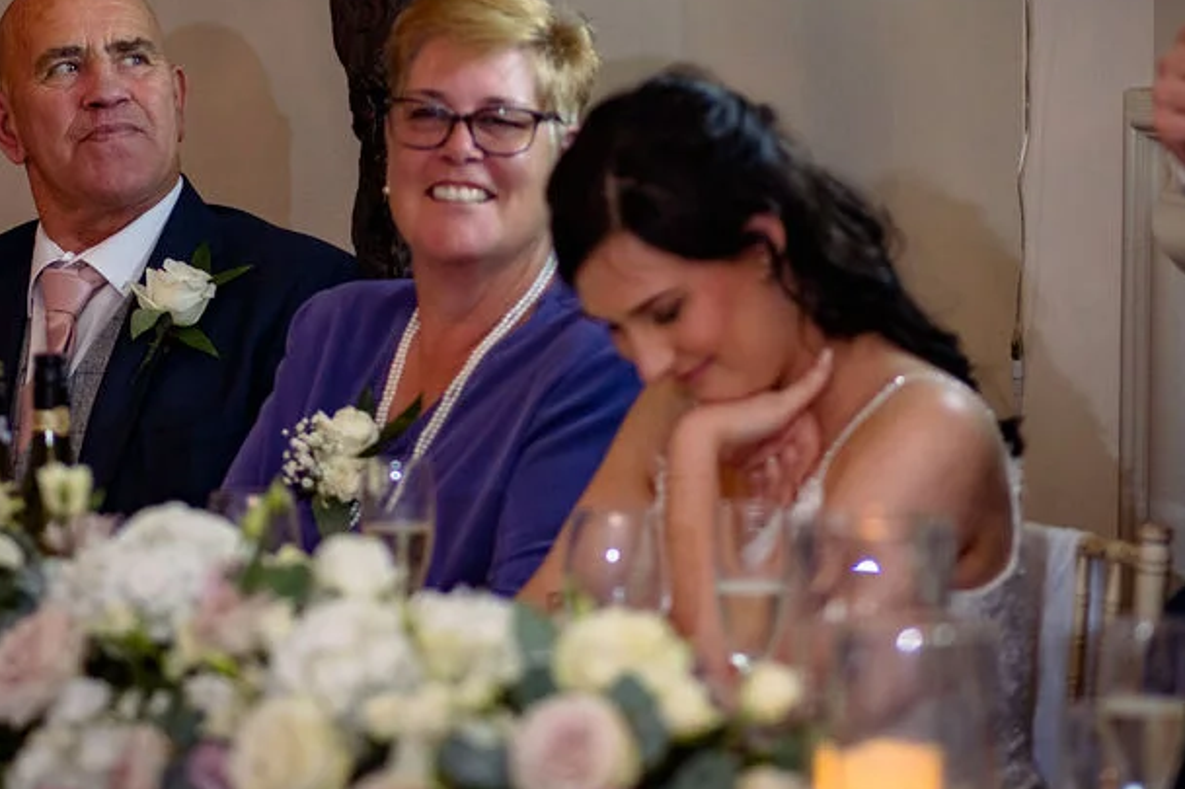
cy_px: 153
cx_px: 499
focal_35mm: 214
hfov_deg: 9.6
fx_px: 7042
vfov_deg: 6.4
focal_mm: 85
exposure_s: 1/200
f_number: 1.8
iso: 1000
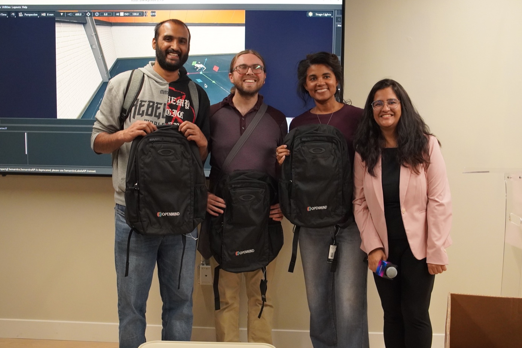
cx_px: 289
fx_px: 574
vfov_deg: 33.7
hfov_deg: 48.9
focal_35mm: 40
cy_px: 165
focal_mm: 23
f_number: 4
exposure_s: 1/160
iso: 3200
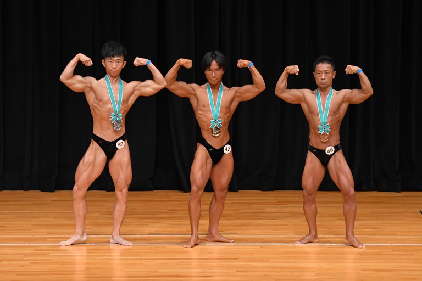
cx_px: 211
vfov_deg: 5.7
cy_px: 140
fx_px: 2837
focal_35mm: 242
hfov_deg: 8.5
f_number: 5.6
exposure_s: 1/400
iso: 3200
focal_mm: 160
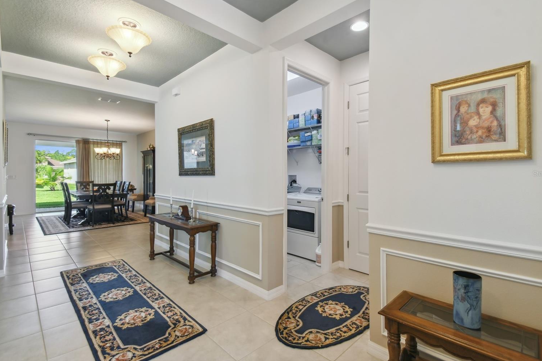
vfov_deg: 73.7
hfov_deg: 96.7
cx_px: 276
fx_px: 241
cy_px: 173
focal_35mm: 16
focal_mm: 10
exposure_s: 1/13
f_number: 7.1
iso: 100
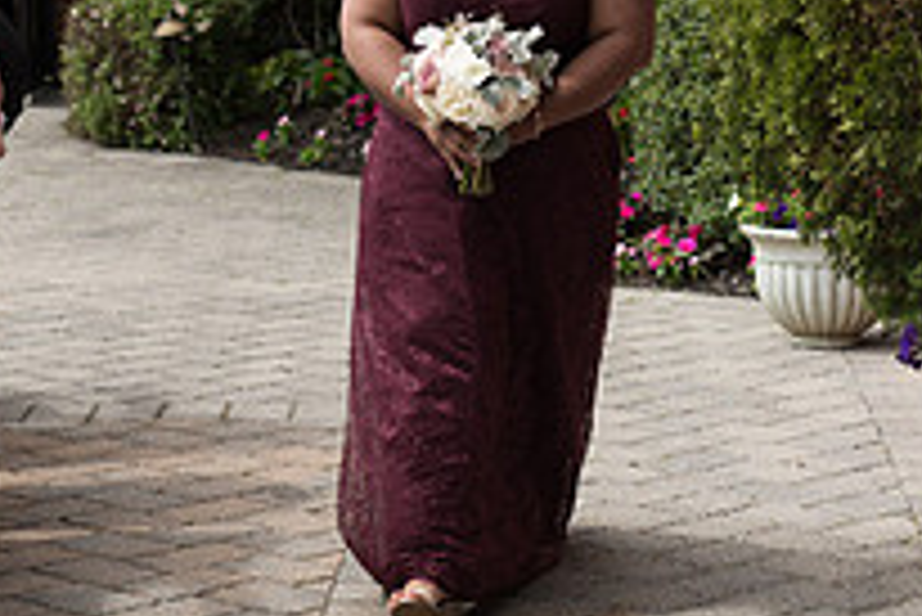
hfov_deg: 15.8
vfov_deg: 10.5
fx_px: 3332
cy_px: 101
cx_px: 490
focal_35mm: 130
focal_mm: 46
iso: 64
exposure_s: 1/640
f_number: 2.8
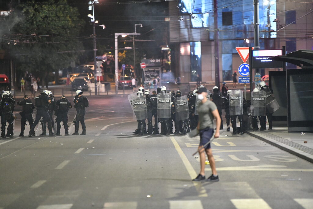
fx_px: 1739
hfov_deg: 10.3
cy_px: 104
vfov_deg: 6.9
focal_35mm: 200
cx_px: 156
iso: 6400
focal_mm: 200
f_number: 2.8
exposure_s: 1/200
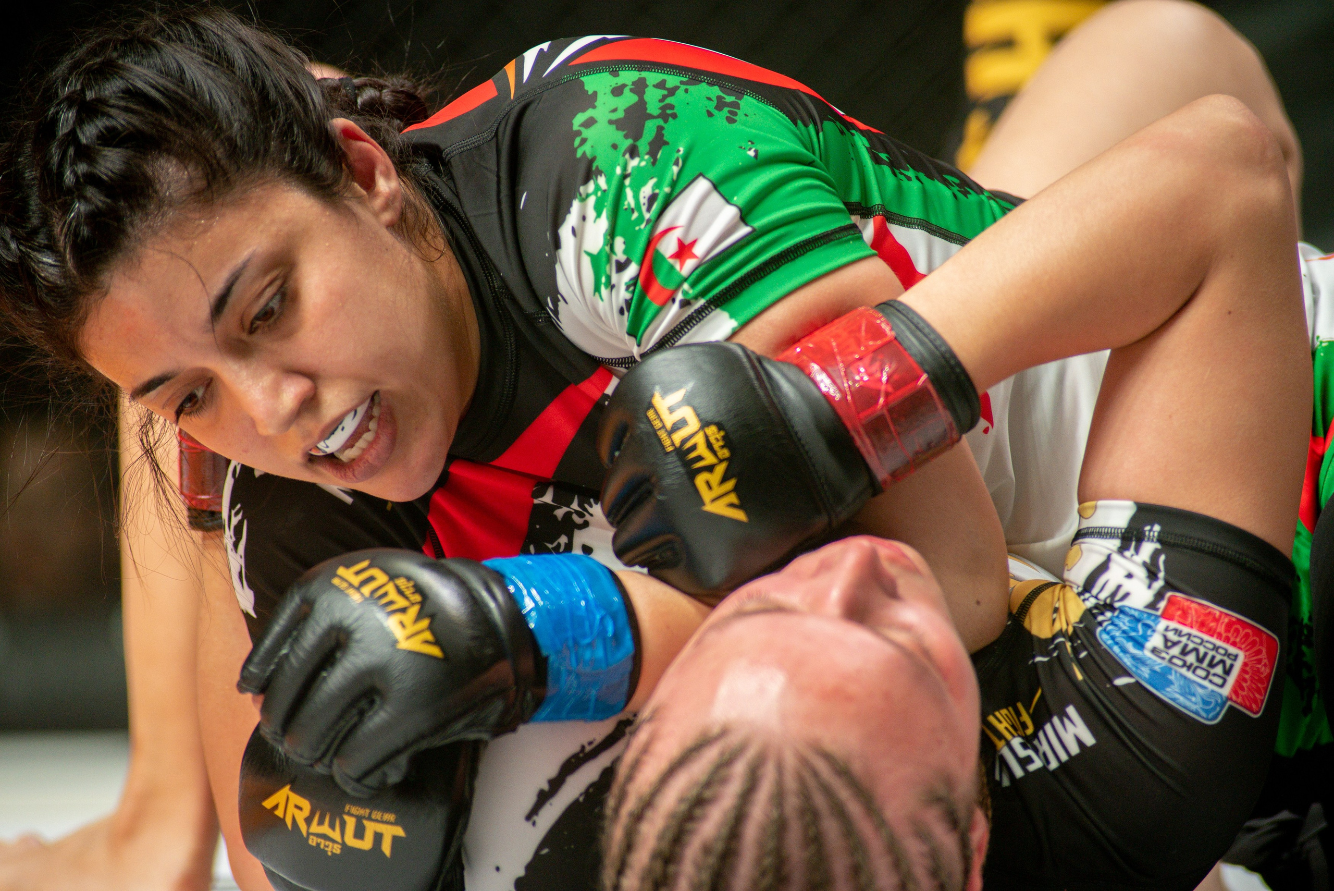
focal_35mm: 200
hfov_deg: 10.3
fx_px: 7414
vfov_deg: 6.9
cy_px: 446
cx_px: 667
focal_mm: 200
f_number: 4
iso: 2000
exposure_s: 1/1000
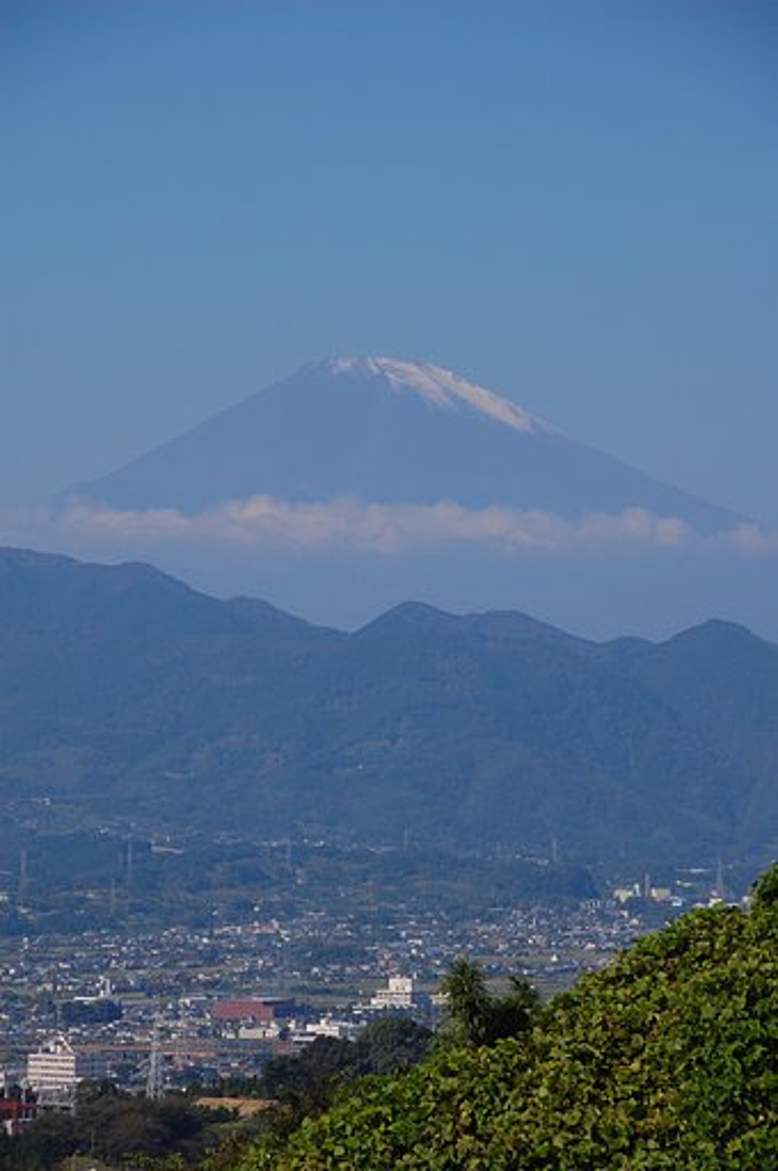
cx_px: 389
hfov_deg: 8.7
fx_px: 5119
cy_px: 586
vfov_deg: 13.1
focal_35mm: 158
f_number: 7.1
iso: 200
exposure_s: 1/1000
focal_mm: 105
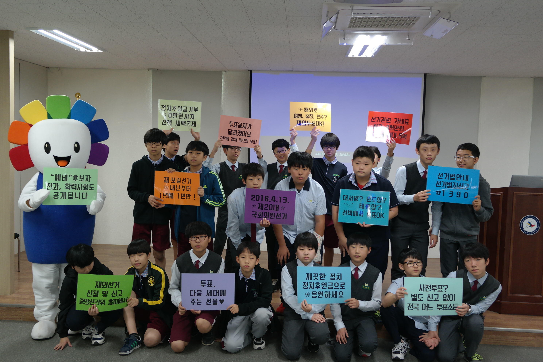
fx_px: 543
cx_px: 272
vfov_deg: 36.9
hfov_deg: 53.1
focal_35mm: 36
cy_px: 181
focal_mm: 24
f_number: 3.5
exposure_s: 1/50
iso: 400
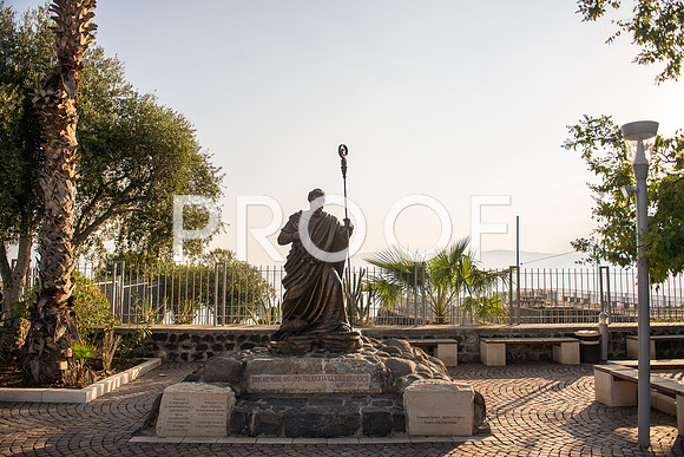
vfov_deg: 53.2
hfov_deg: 73.7
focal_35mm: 24
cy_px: 228
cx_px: 342
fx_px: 456
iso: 100
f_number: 2.8
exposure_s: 1/1600
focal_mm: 24
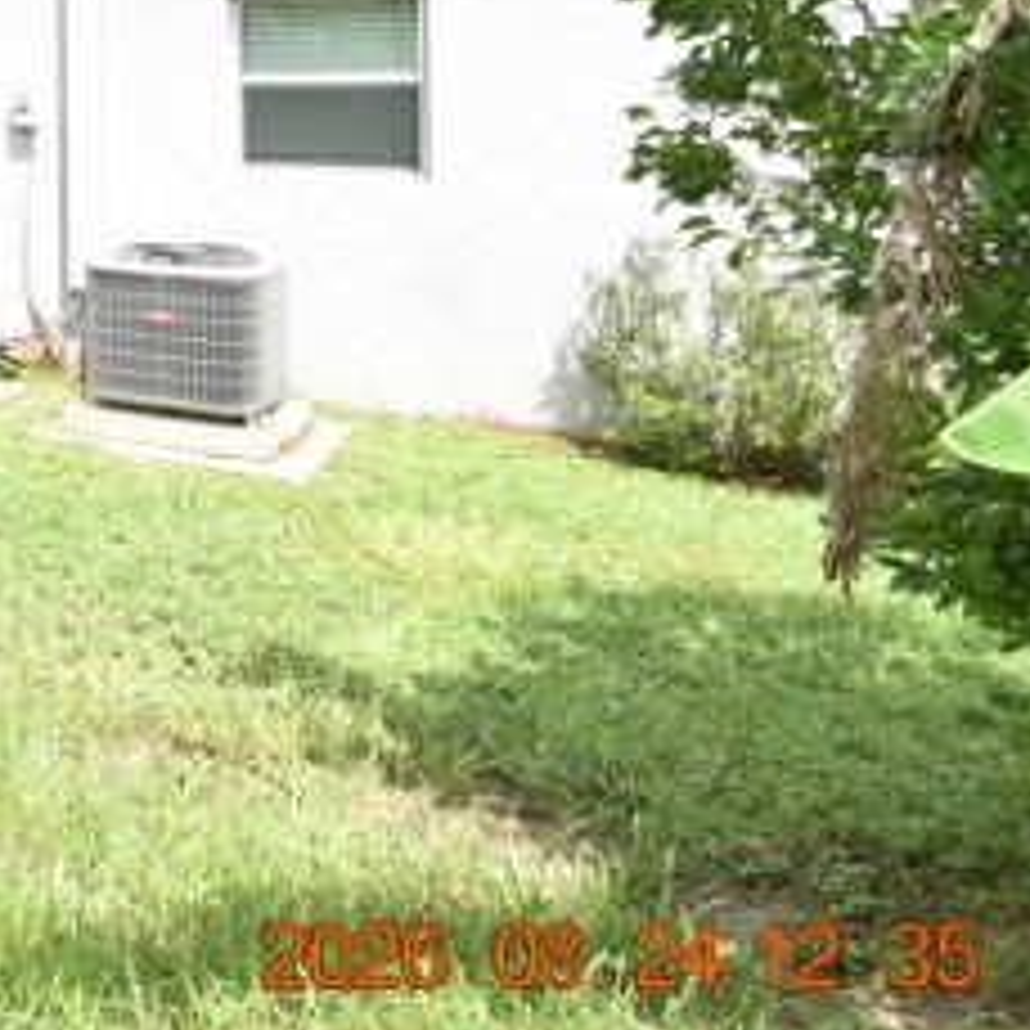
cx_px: -333
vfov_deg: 38.0
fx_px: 1347
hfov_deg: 31.5
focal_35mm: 40
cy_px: 40
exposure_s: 1/250
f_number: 8
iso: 250
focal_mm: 10
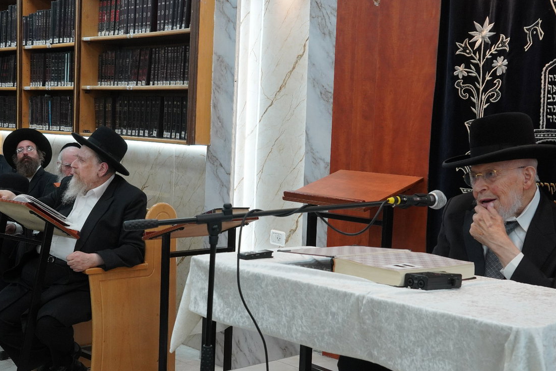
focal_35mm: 52
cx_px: 268
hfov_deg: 38.1
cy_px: 221
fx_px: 805
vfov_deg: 25.9
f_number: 5.6
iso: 1000
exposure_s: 1/200
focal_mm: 27.4
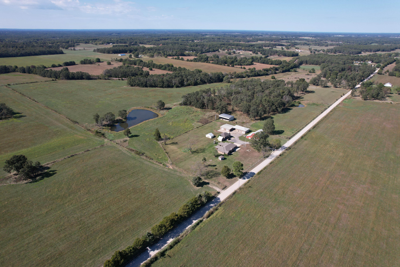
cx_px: 200
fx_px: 244
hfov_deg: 78.6
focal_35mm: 22
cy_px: 134
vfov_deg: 57.2
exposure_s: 1/400
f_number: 2.8
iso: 120
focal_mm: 8.38
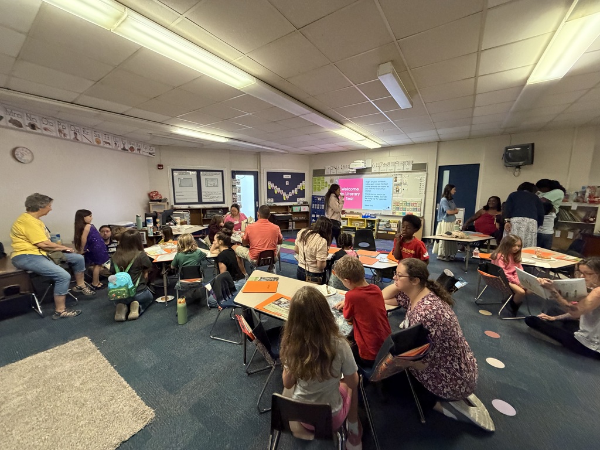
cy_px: 225
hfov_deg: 102.1
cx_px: 300
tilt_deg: -7.5
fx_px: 243
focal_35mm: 14
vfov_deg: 85.7
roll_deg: +0.7
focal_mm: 2.22
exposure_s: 1/60
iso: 500
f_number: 2.2
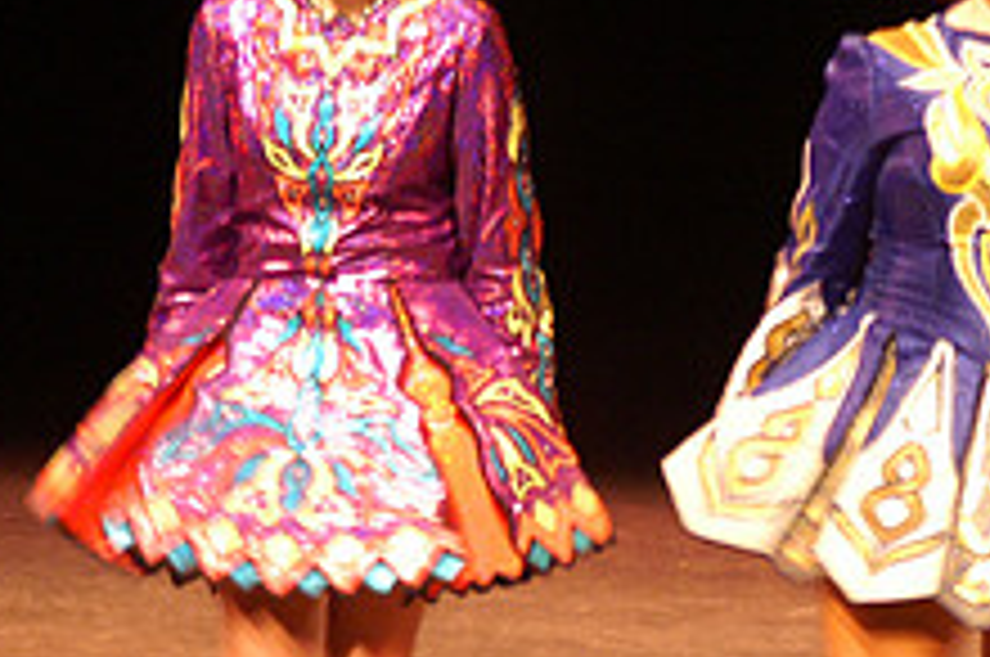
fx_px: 14672
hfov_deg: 3.9
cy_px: 436
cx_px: 986
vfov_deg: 2.6
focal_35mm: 534
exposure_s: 1/30
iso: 800
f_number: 4.5
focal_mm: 135
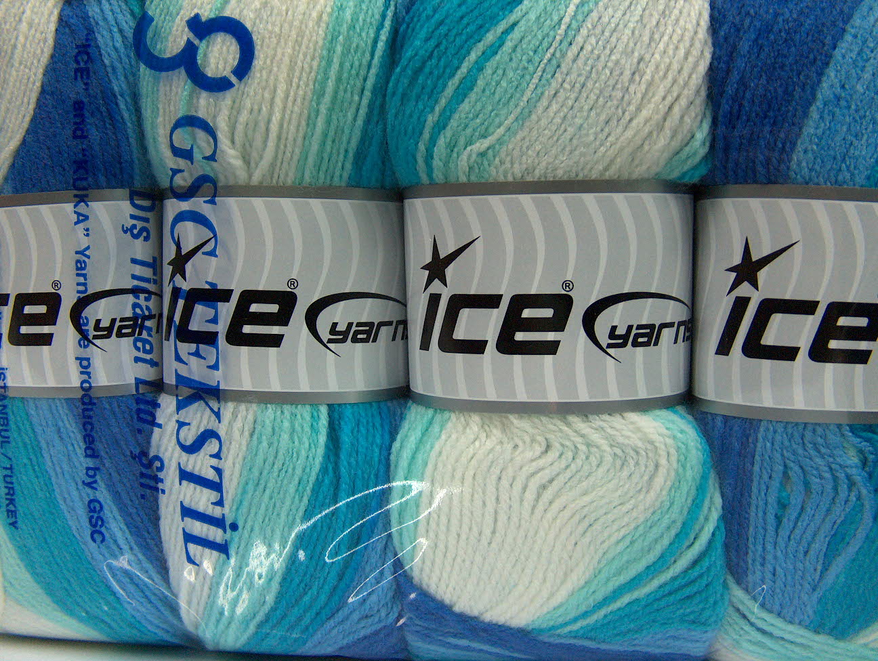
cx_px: 439
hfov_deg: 50.1
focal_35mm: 37
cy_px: 330
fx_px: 940
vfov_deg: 38.8
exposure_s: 1/33.9
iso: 200
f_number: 2.8
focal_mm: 7.6
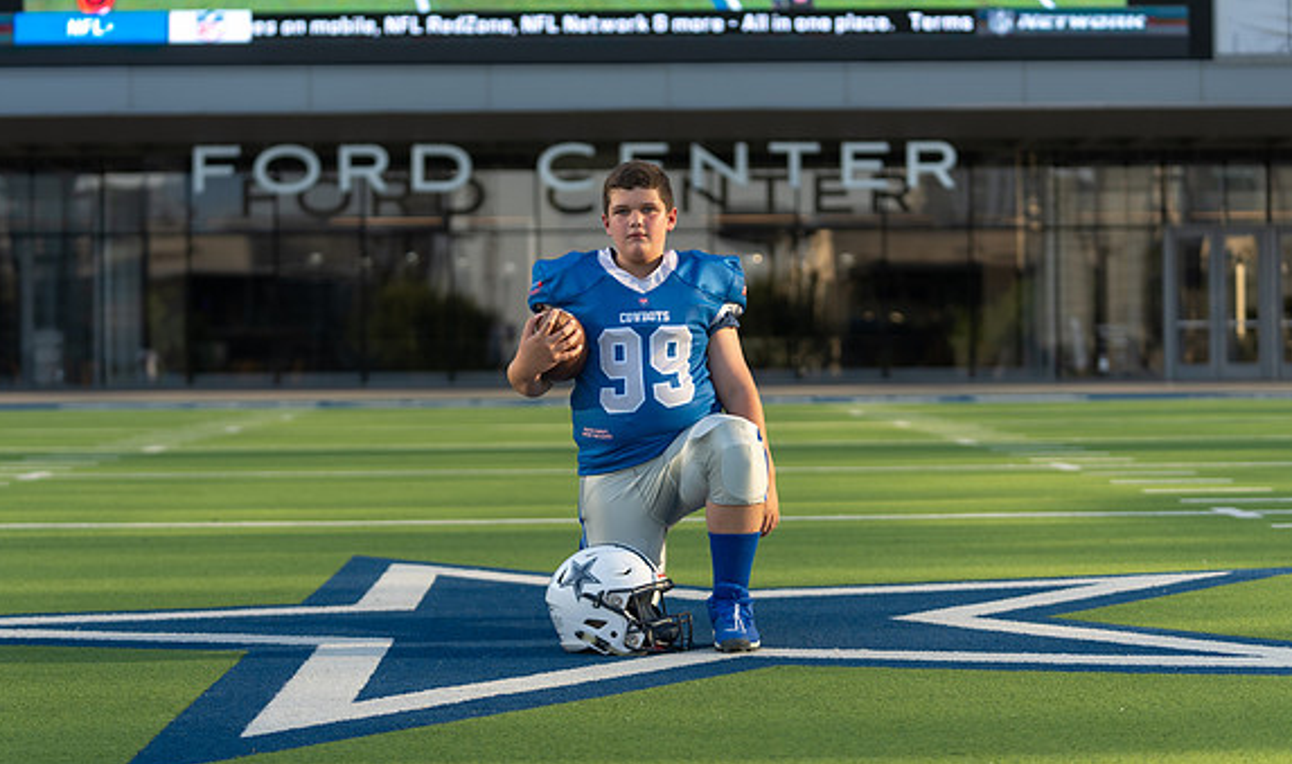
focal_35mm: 83
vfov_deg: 15.1
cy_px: 350
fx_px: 2880
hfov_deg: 25.3
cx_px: 647
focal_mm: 77
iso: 100
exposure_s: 1/640
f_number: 2.8
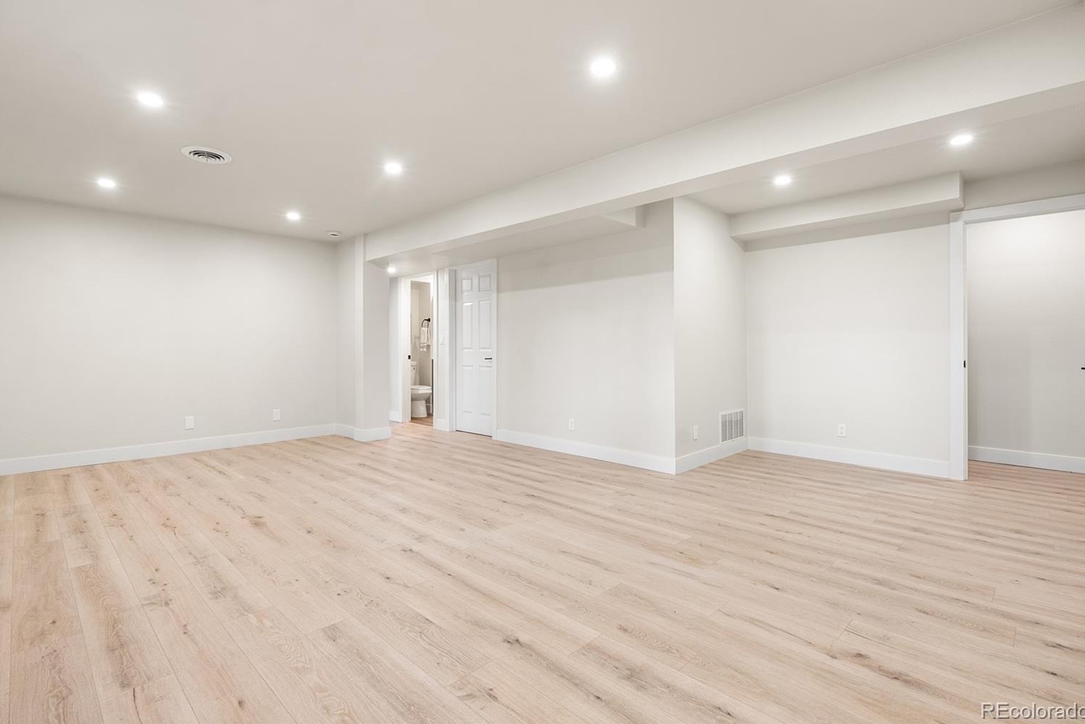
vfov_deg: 70.4
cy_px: 341
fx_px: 512
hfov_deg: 93.2
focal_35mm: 17
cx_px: 521
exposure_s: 1/1.67
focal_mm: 16
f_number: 8
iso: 200
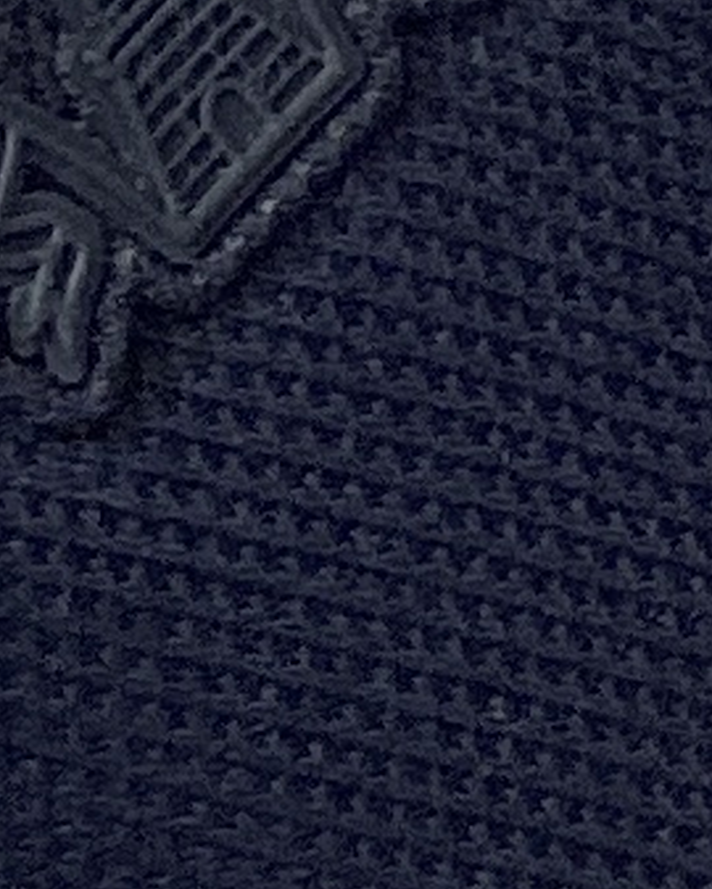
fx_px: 1684
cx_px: -18
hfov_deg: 22.8
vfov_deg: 27.9
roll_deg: +36.1
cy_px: 17
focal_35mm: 64
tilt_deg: -13.1
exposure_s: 1/116
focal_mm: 4.25
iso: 125
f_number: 1.8
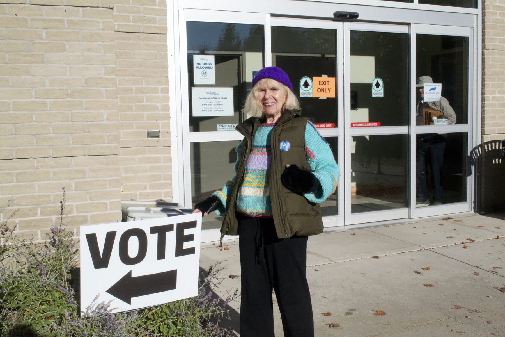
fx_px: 547
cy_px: 168
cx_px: 252
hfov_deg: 49.6
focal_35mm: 39
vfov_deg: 34.2
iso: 3200
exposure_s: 1/1600
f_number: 20
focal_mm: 26
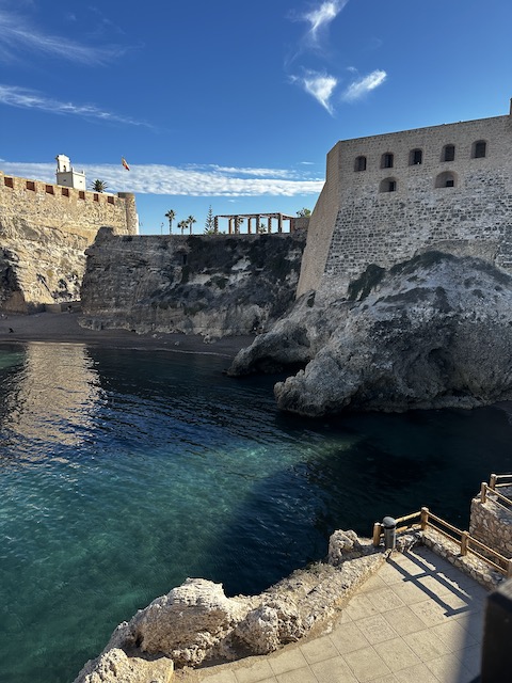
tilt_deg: -10.0
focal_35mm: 24
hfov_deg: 56.8
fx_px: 473
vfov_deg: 71.6
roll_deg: +0.0
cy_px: 342
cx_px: 256
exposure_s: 1/2525
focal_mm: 6.86
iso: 80
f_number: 1.78
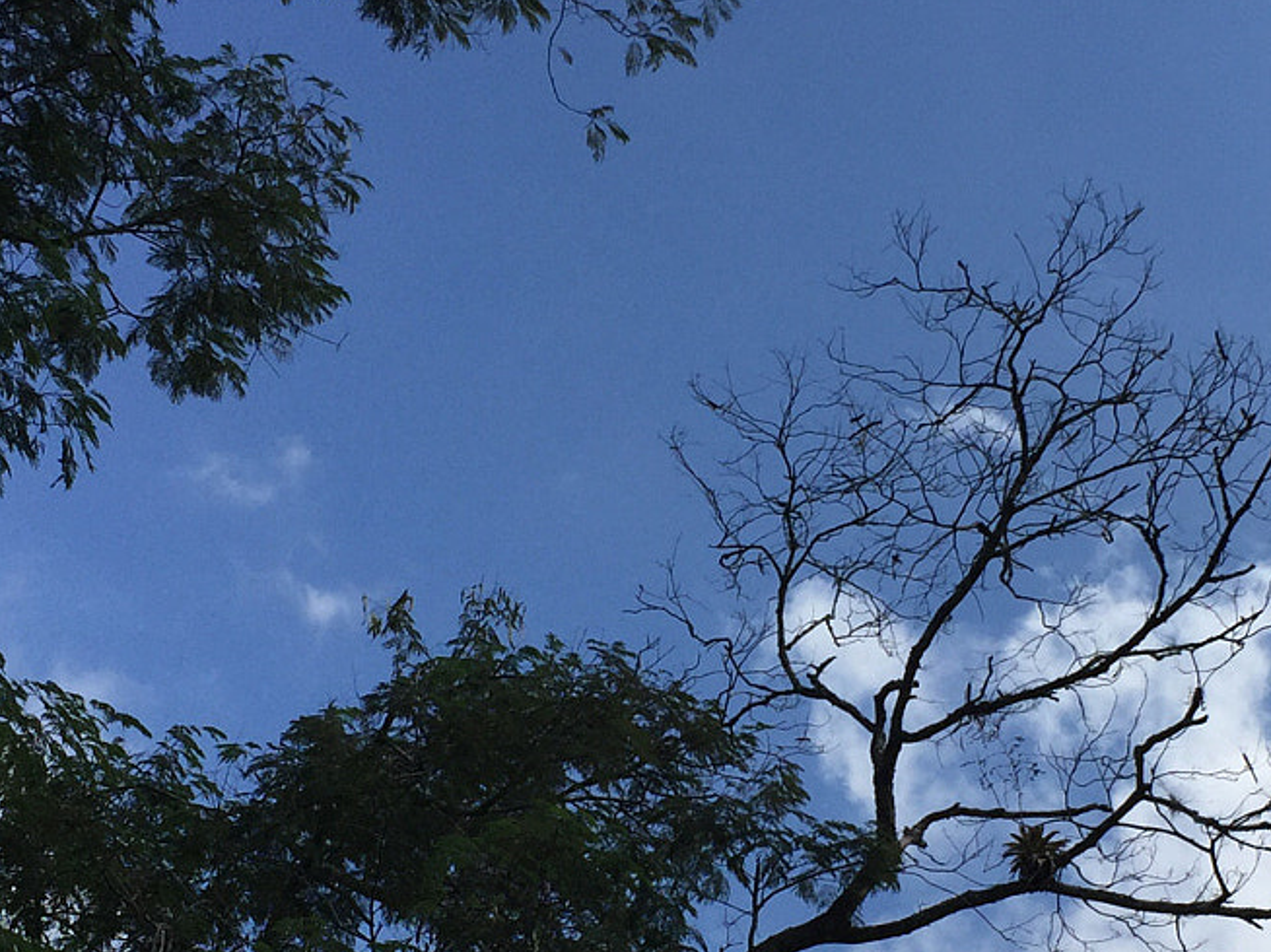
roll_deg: -2.0
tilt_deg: +39.0
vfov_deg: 20.6
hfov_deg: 27.3
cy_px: 674
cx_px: 773
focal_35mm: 71
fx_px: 2606
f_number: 2.2
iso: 32
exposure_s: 1/3597
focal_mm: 4.15
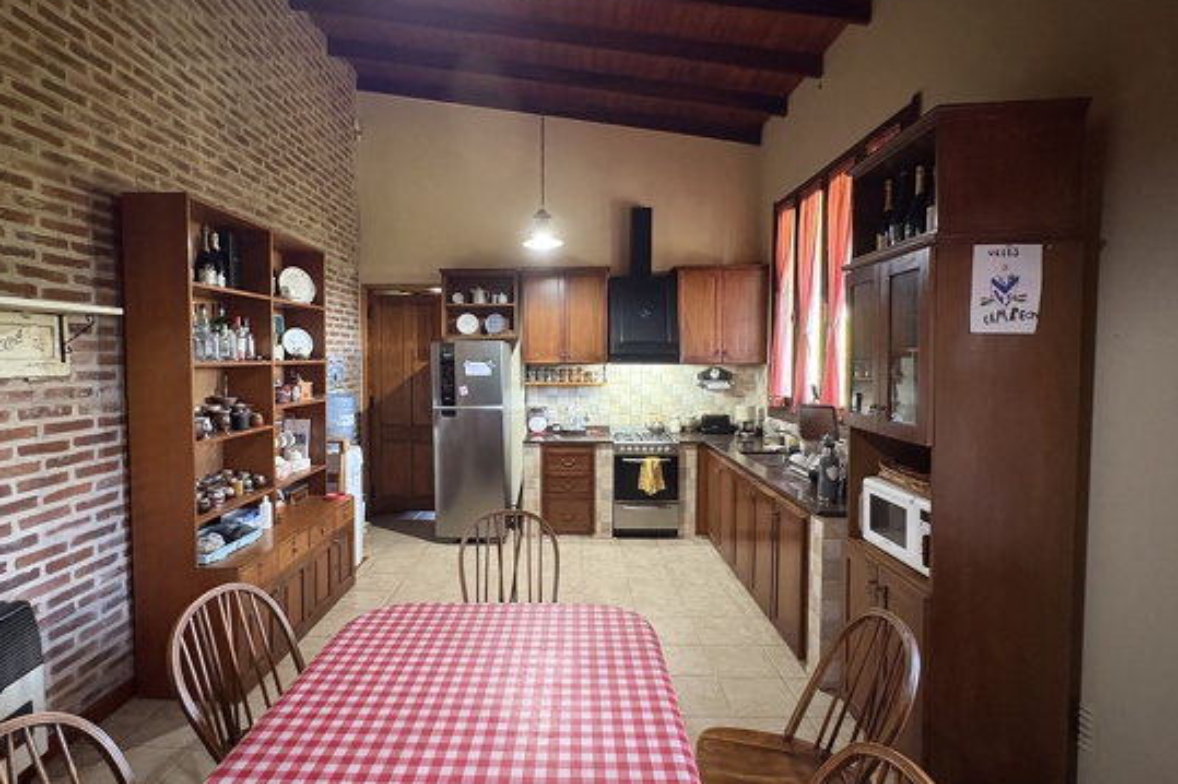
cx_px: 544
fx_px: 589
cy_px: 391
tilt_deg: -3.1
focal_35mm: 18
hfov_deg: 89.9
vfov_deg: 67.4
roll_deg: +0.5
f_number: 2.2
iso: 640
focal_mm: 2.22
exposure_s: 1/33
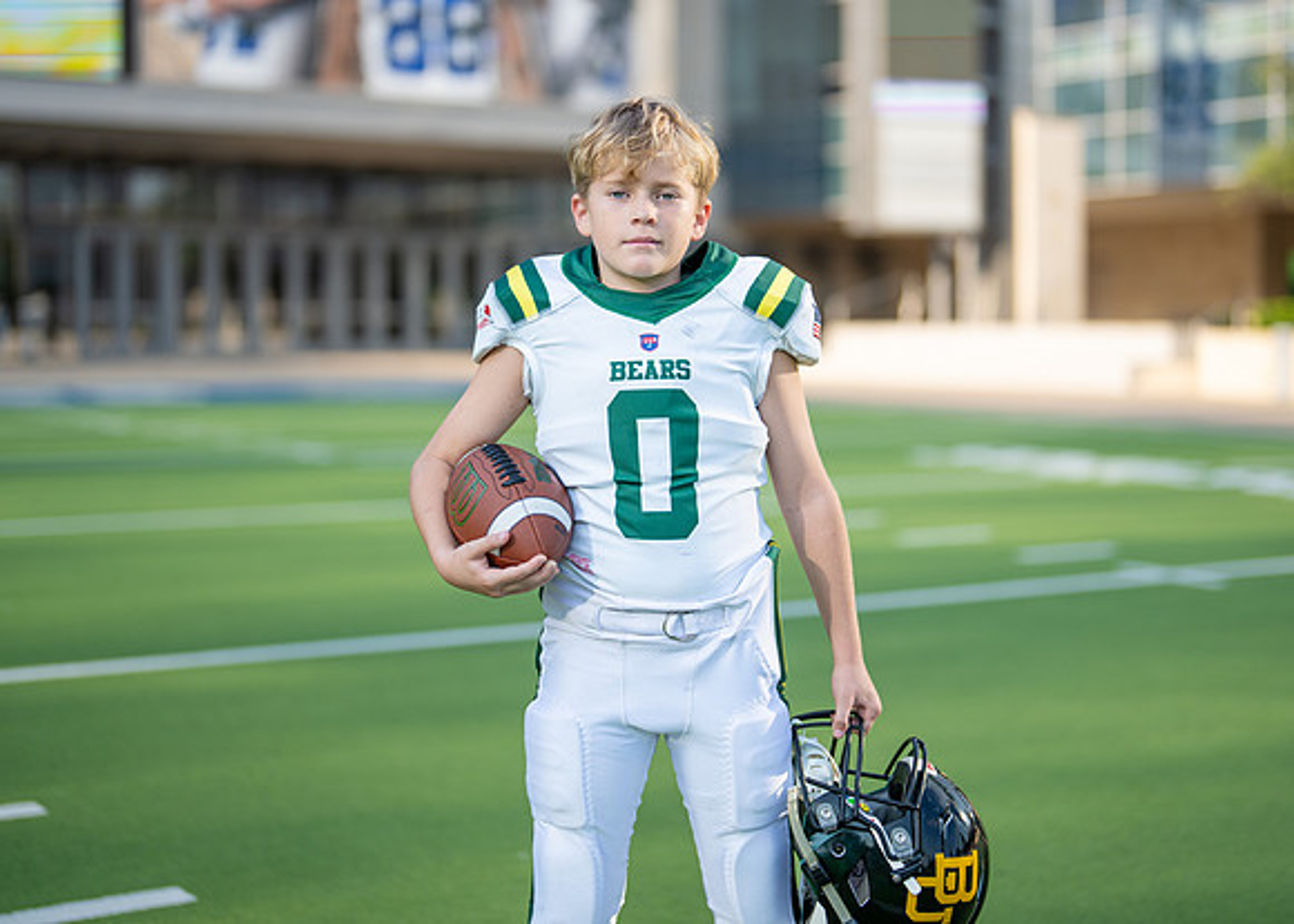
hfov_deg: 32.0
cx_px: 667
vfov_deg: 23.1
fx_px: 2256
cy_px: 395
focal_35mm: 61
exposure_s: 1/4000
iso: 100
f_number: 1.2
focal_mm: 50
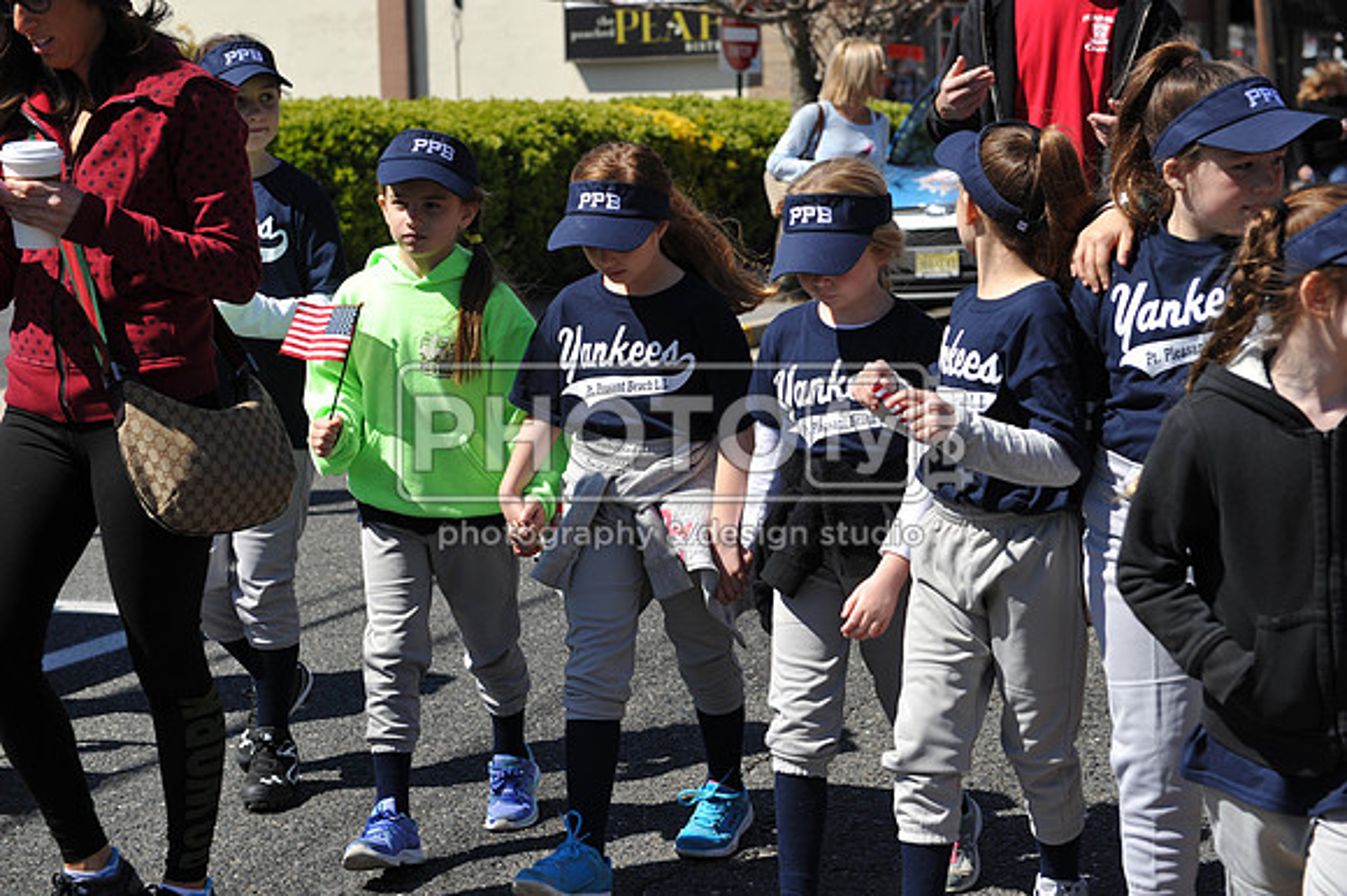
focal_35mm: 70
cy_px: 448
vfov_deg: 19.4
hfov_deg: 28.9
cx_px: 674
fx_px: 2618
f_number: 5
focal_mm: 70
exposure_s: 1/1000
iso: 200
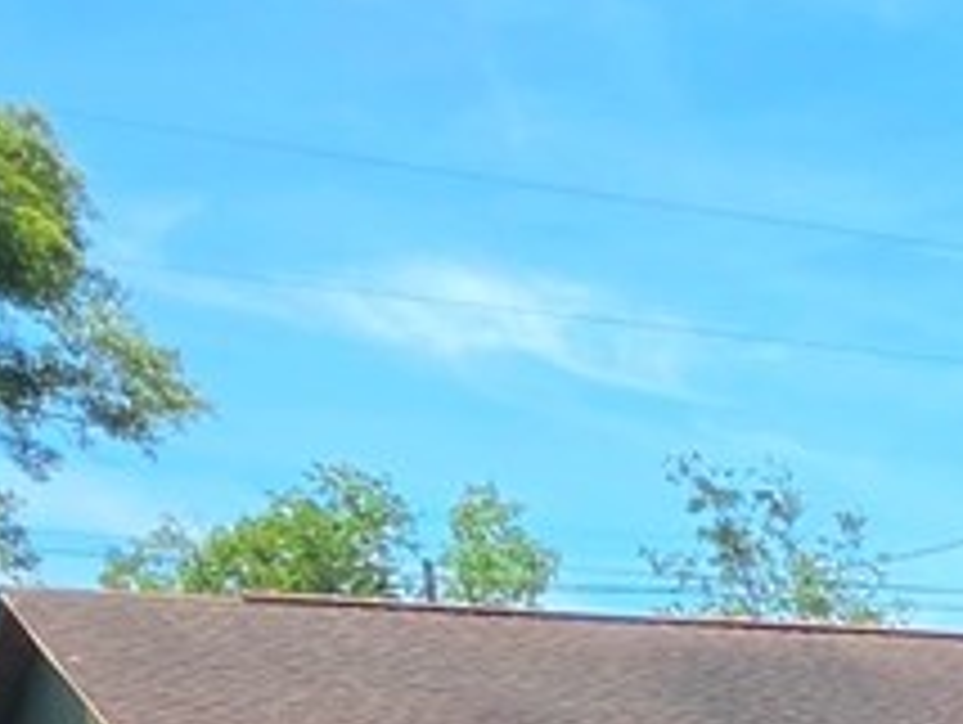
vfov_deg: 12.2
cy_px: 1740
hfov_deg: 15.0
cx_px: 2102
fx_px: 2702
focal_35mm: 97
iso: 32
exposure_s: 1/1429
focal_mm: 2.2
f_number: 1.9
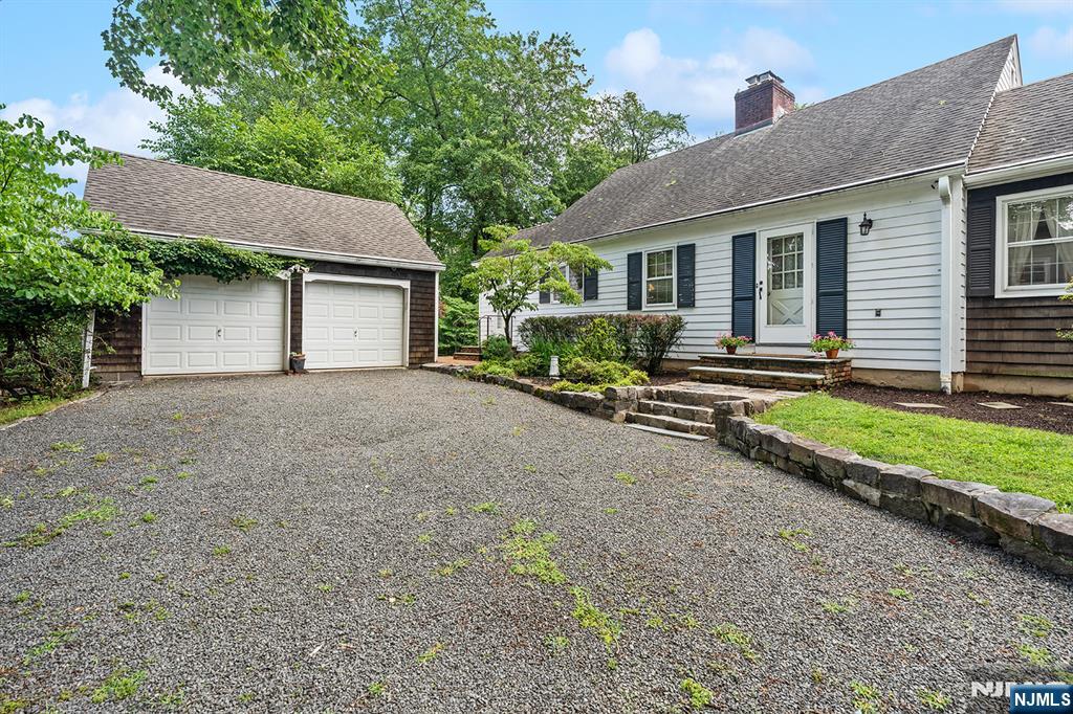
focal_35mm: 16
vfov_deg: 73.7
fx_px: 477
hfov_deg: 96.8
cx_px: 536
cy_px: 357
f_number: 8
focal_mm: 16
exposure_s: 1/40
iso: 100
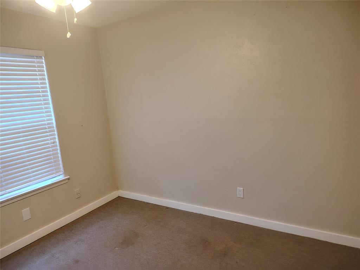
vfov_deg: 56.8
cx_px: 180
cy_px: 135
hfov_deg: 71.6
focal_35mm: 24
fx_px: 250
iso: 633
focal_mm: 5.56
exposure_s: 1/60
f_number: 1.8
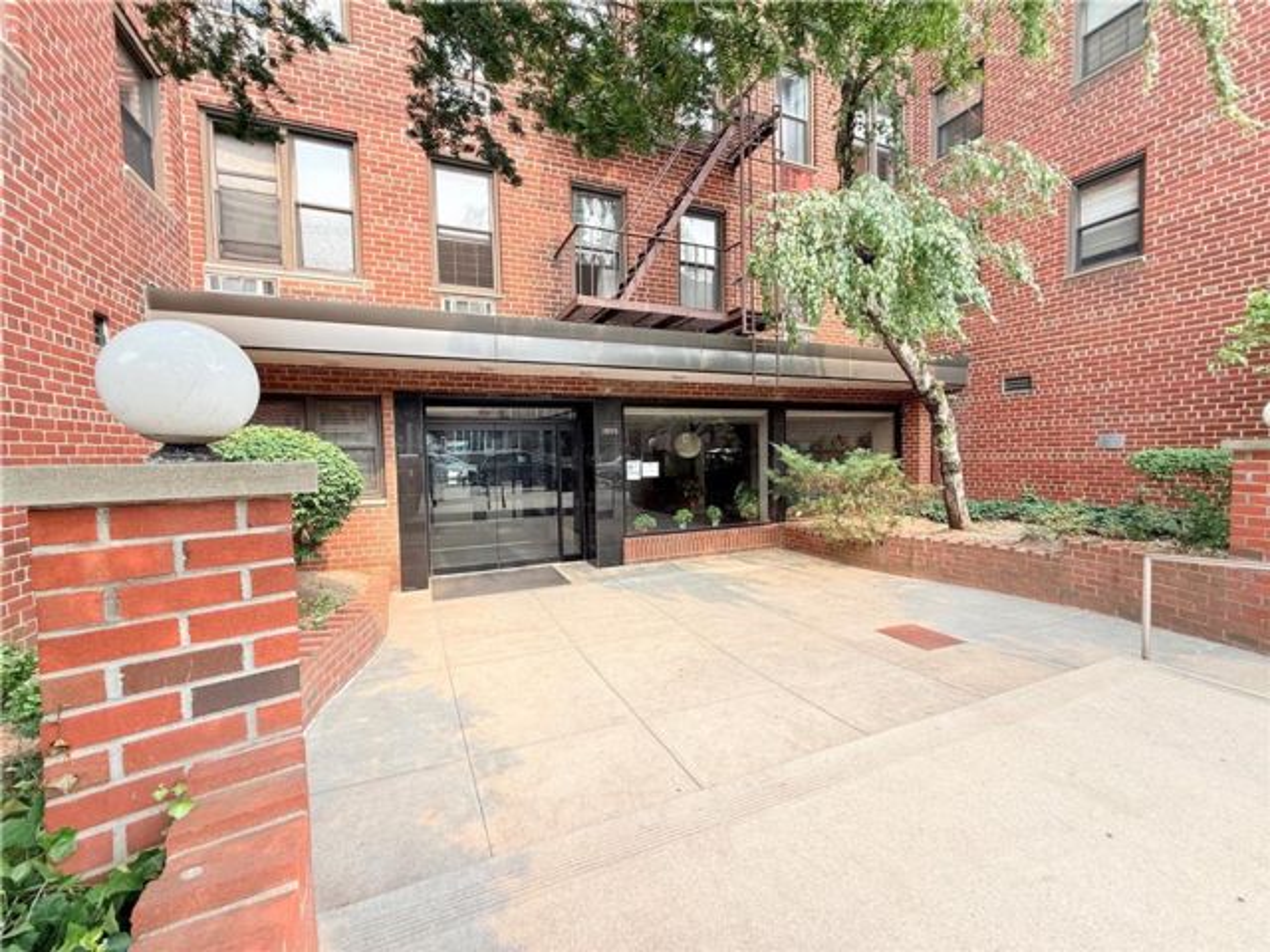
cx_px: 635
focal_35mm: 14
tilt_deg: -3.0
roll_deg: +0.7
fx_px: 514
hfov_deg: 102.1
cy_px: 476
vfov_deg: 85.7
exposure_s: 1/244
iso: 50
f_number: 2.2
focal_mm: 2.22
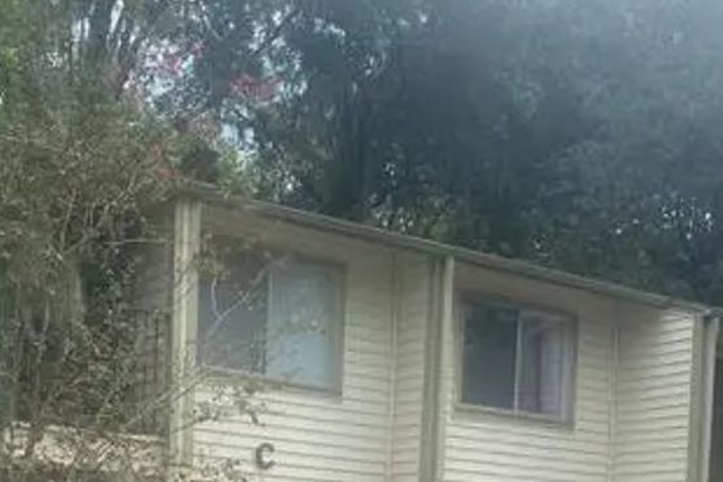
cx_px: 230
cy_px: 682
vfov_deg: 18.4
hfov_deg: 29.8
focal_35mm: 67
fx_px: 1345
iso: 32
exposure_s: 1/998
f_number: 1.8
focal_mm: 4.25
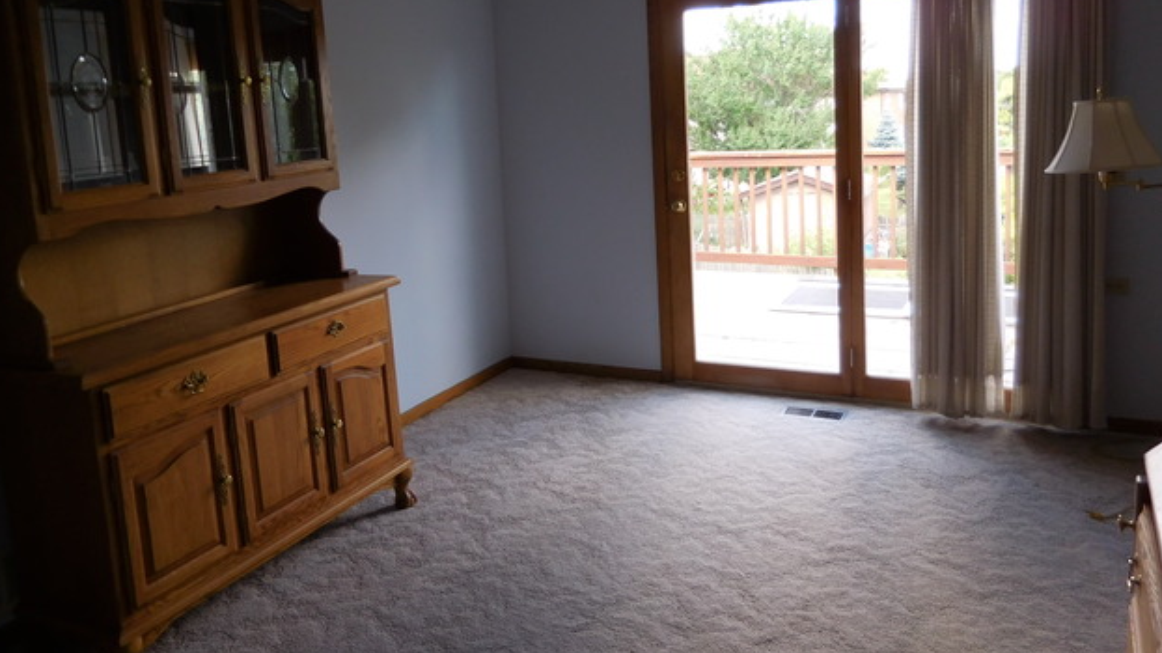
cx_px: 573
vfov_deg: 40.9
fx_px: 862
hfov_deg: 67.9
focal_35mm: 28
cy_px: 215
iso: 125
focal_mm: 4.5
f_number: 3.3
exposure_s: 1/50
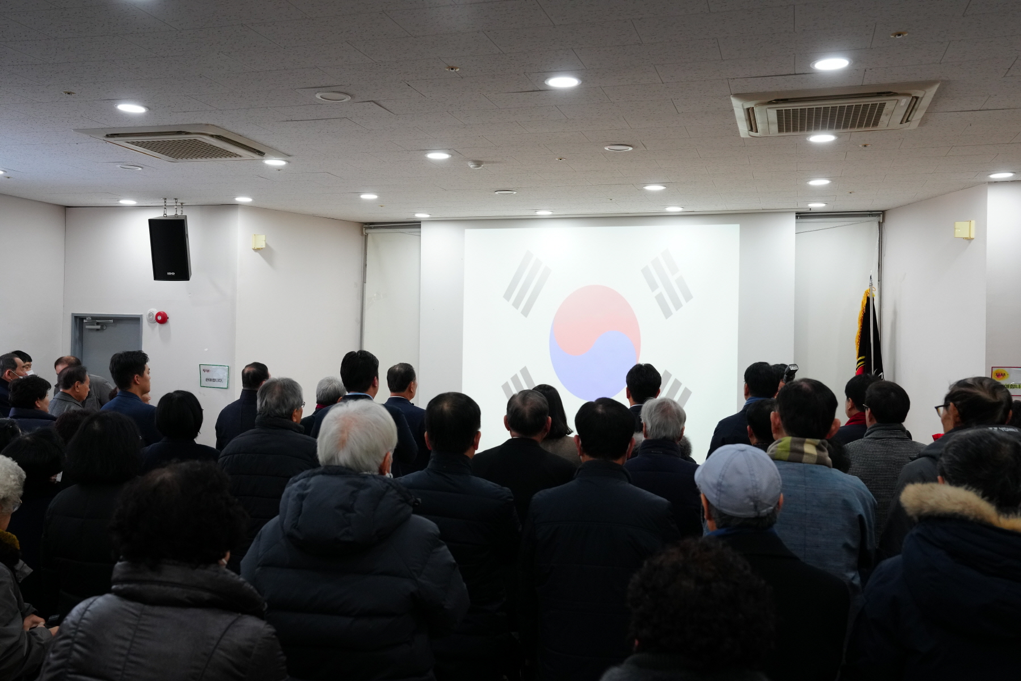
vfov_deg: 38.9
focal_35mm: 34
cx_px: 510
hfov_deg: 55.8
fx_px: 964
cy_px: 340
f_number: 5.6
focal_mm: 34
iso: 2500
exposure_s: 1/160
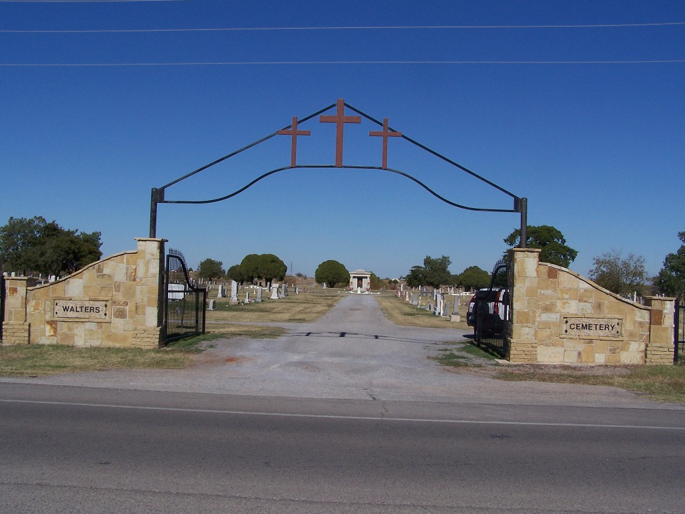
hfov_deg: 49.0
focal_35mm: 38
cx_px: 342
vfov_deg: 37.7
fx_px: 752
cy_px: 257
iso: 80
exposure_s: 1/1000
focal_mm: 6.3
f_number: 5.6
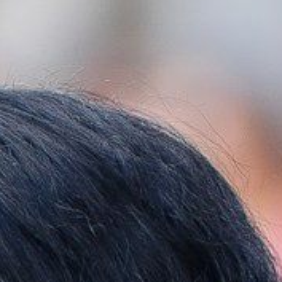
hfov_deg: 1.4
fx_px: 11512
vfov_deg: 1.4
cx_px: -946
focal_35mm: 1249
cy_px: 578
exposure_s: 1/400
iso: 125
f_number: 1.4
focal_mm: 85
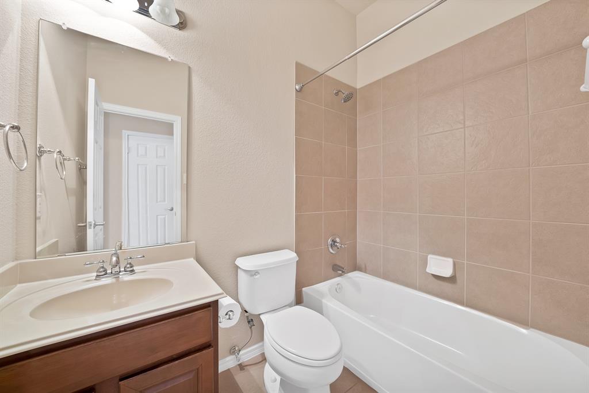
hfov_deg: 112.6
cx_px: 294
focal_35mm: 12
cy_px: 196
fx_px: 196
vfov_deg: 90.1
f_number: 9
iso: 640
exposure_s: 1/1.25
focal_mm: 12
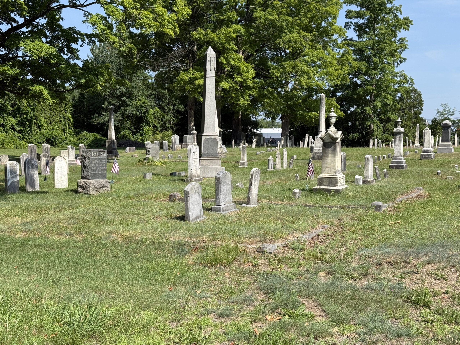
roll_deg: -0.2
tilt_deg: -2.5
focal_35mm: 48
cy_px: 172
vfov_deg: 30.3
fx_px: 638
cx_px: 230
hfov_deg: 39.7
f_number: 1.78
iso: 64
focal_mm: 6.76
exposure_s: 1/3096
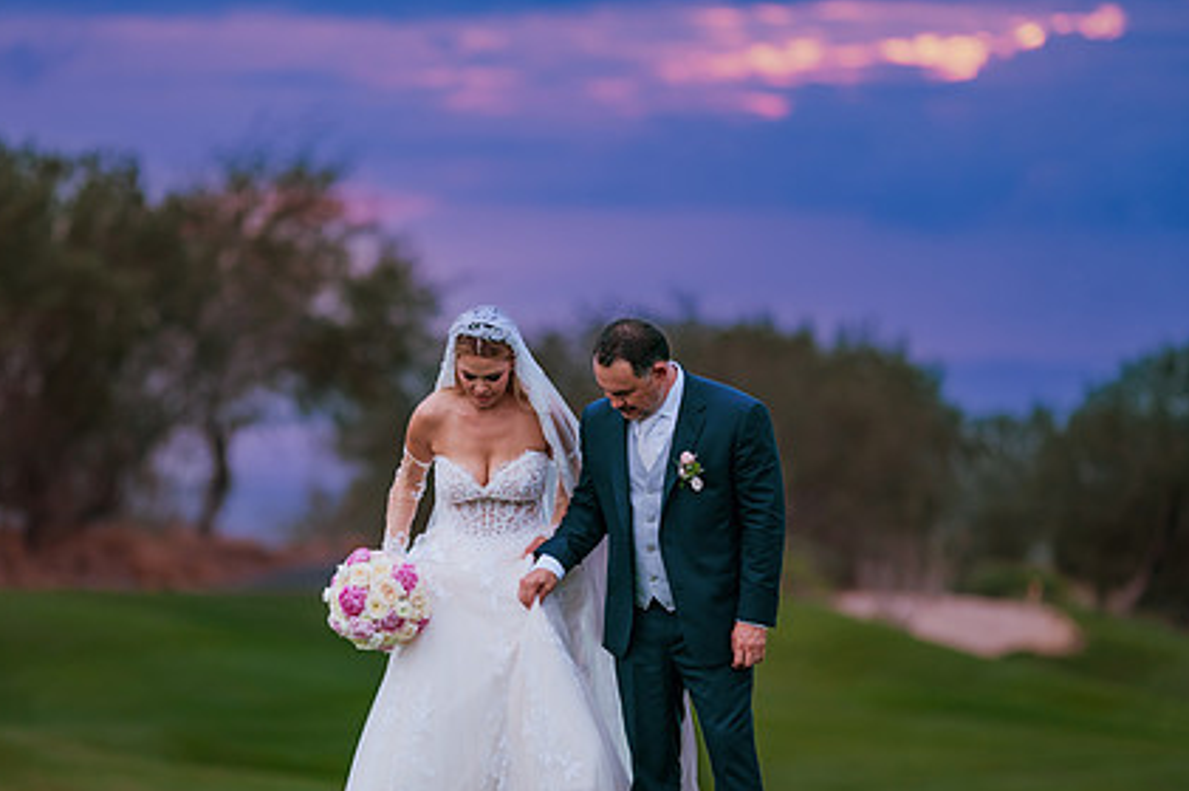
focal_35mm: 186
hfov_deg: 11.1
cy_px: 508
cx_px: 395
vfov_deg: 7.4
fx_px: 6138
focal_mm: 135
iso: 320
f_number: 1.8
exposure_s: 1/160
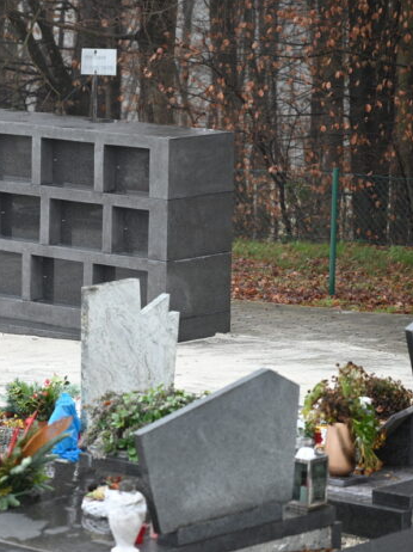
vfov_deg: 11.4
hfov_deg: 8.5
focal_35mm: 174
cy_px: 277
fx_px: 2771
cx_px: 29
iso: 450
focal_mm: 120
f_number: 4
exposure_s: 1/125
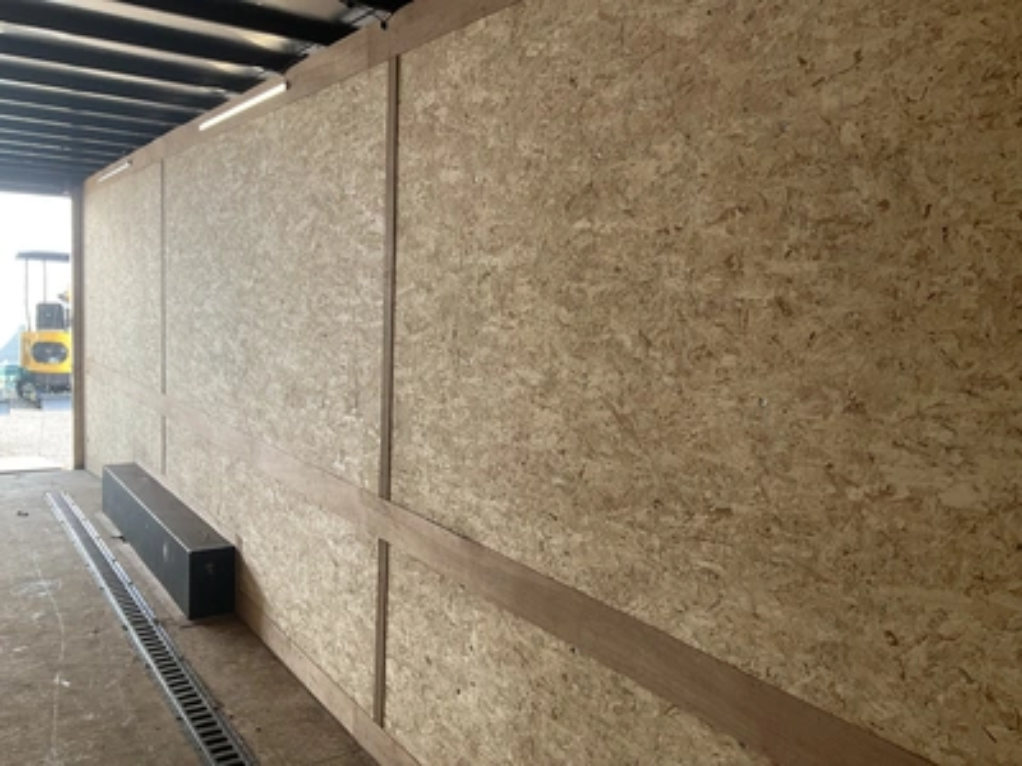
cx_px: 511
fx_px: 856
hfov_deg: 61.7
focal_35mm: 29
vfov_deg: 48.2
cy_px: 383
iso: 32
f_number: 1.8
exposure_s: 1/122
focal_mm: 3
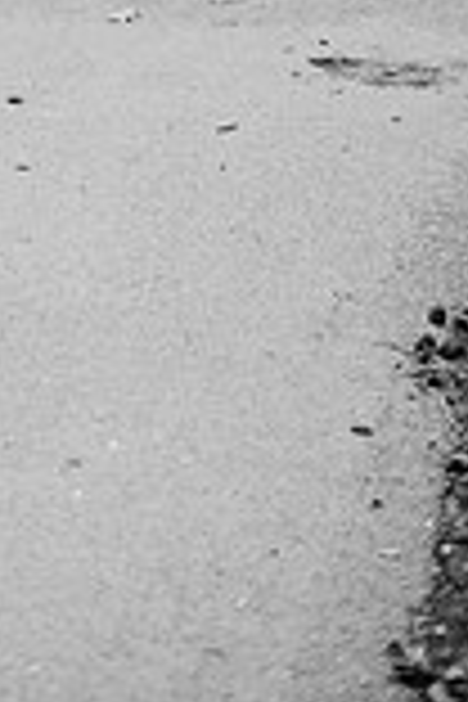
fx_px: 2808
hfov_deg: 9.3
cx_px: -171
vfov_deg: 13.6
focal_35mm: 144
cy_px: -292
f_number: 2.2
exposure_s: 1/1000
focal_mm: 50
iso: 200
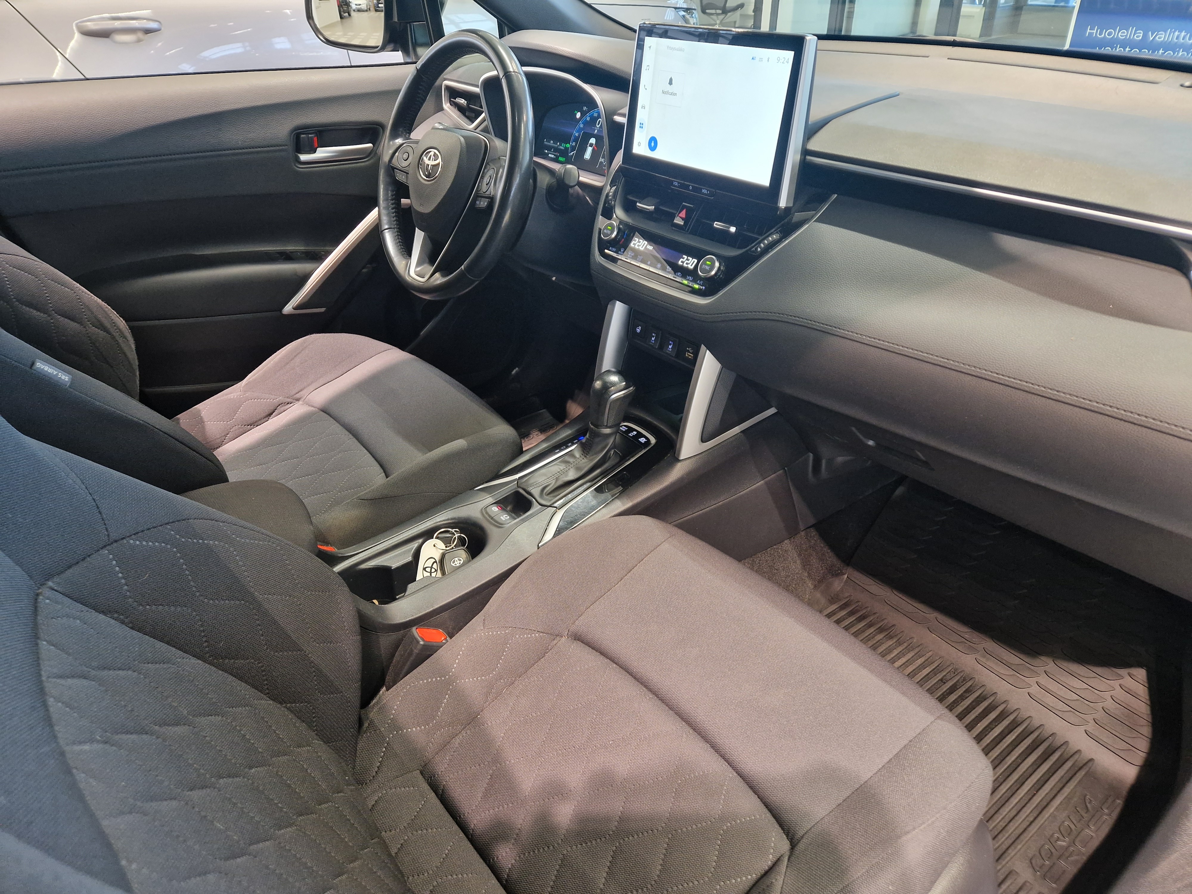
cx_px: 596
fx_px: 792
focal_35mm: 23
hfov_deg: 73.9
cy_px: 447
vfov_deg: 58.9
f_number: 1.8
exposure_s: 1/50
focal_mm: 5.4
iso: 250
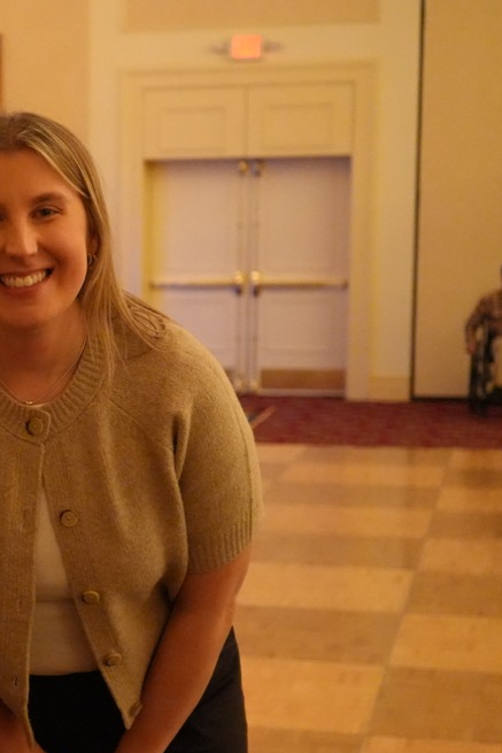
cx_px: -147
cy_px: 466
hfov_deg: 15.5
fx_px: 1756
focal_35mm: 84
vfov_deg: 24.1
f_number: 4.5
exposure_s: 1/160
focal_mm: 43
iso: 12800
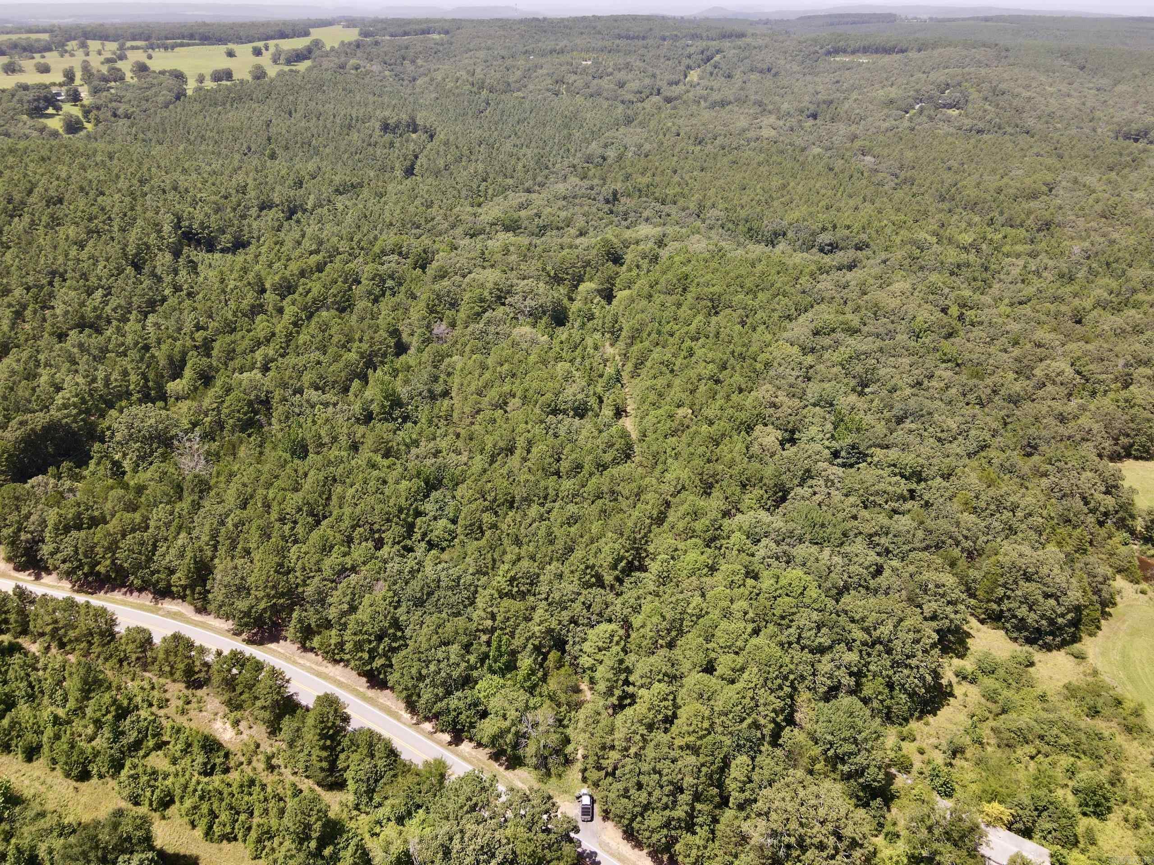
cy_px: 432
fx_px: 800
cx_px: 577
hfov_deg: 71.6
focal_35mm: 24
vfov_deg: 56.8
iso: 330
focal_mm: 4.5
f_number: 2.8
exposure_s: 1/15
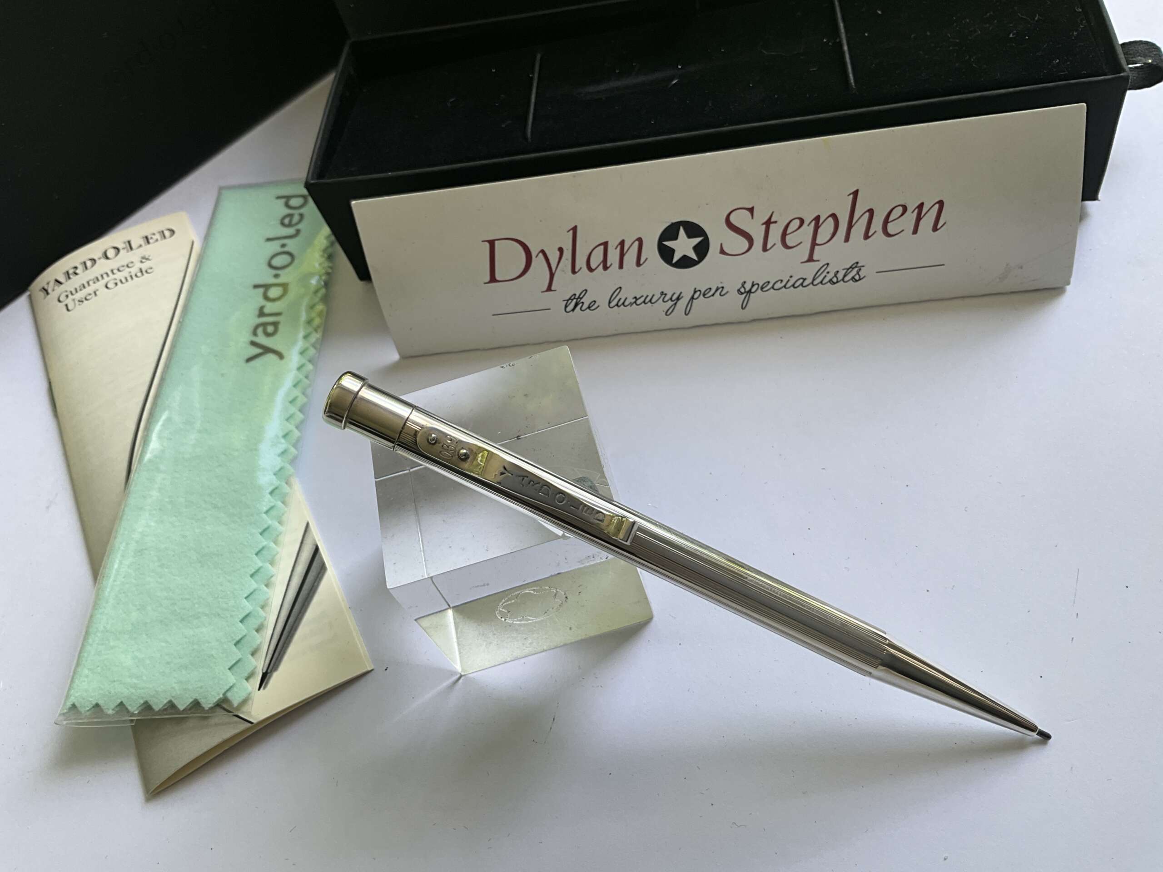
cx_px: 582
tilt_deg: -55.1
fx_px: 974
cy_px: 436
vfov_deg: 48.2
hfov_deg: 61.7
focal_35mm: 29
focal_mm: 3
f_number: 1.8
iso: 20
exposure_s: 1/122
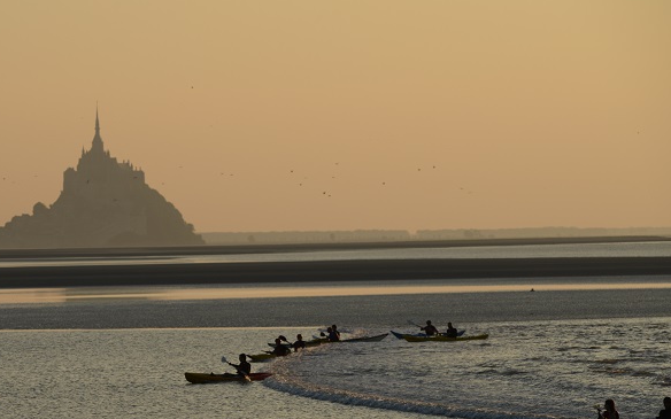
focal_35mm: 279
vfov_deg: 4.7
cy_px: 284
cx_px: 240
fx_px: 5102
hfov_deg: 7.5
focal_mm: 200
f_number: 8
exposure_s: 1/800
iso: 200
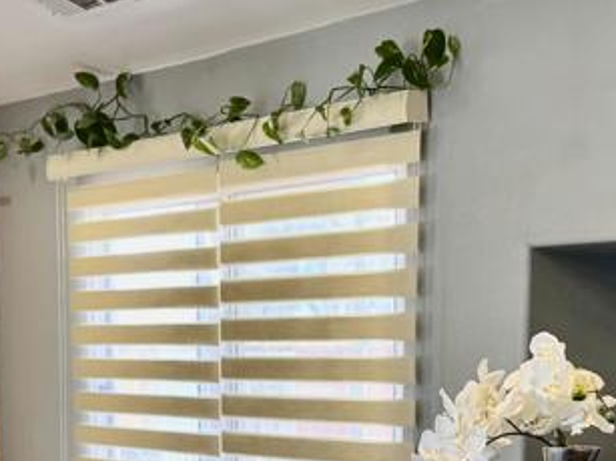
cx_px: 327
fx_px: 1423
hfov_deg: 24.4
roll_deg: -0.1
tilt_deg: -7.7
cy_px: 545
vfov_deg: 17.6
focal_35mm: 80
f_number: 1.78
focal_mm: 6.76
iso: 125
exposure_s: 1/60
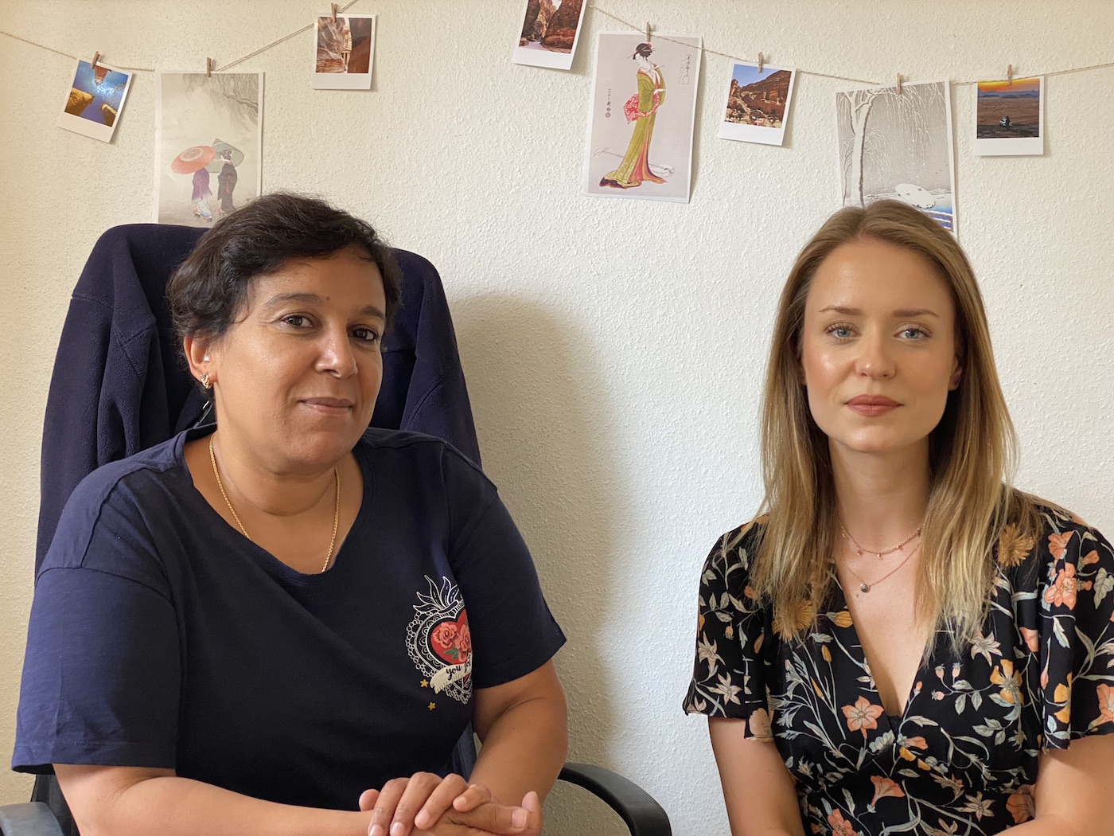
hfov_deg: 36.8
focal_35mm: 52
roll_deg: -0.6
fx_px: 1673
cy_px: 418
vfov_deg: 28.0
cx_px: 557
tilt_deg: +1.5
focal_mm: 6
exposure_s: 1/50
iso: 125
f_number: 2
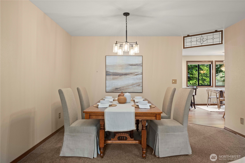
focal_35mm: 24
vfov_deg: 53.1
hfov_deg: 73.8
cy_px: 82
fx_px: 163
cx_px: 122
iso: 2500
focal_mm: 24
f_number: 7.1
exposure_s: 1/25
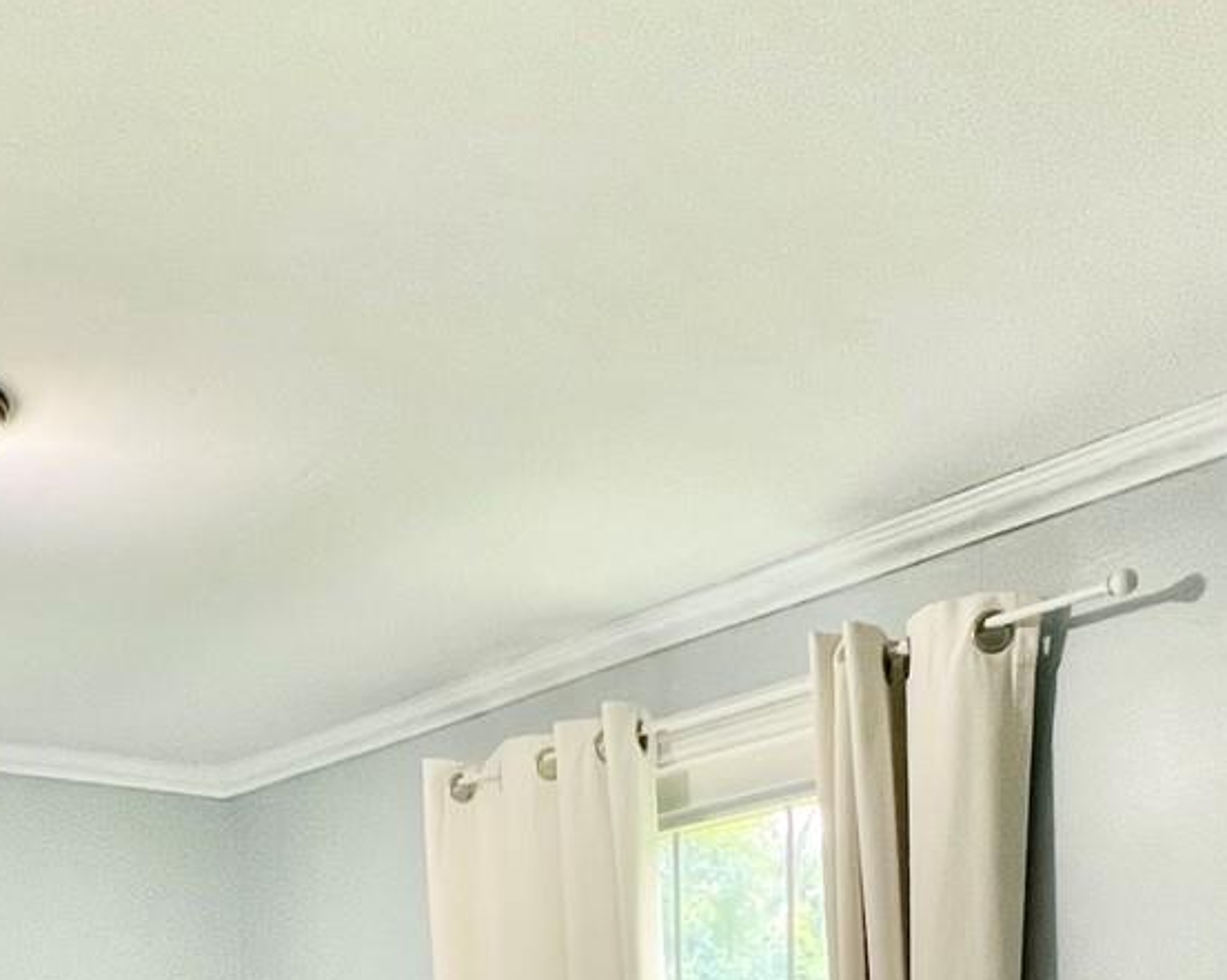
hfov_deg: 39.5
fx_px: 1706
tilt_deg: -7.8
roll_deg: +2.0
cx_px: 575
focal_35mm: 47
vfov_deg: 25.4
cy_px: 1417
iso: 160
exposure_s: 1/120
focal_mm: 1.57
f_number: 1.8
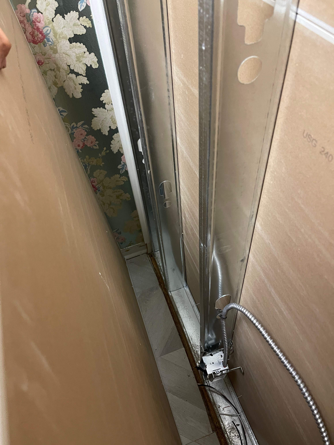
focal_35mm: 26
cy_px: 222
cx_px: 167
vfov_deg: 67.3
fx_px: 334
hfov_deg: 53.1
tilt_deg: -50.4
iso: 500
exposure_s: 1/30
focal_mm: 5.1
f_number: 1.6
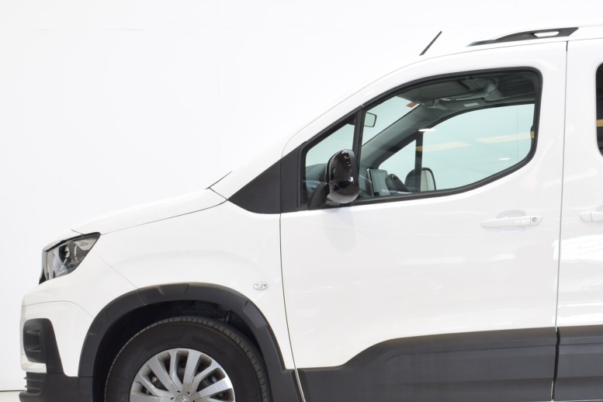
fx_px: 1406
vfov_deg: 16.2
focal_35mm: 84
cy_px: 254
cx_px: 508
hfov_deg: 23.7
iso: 100
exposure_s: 1/2
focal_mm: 29
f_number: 14
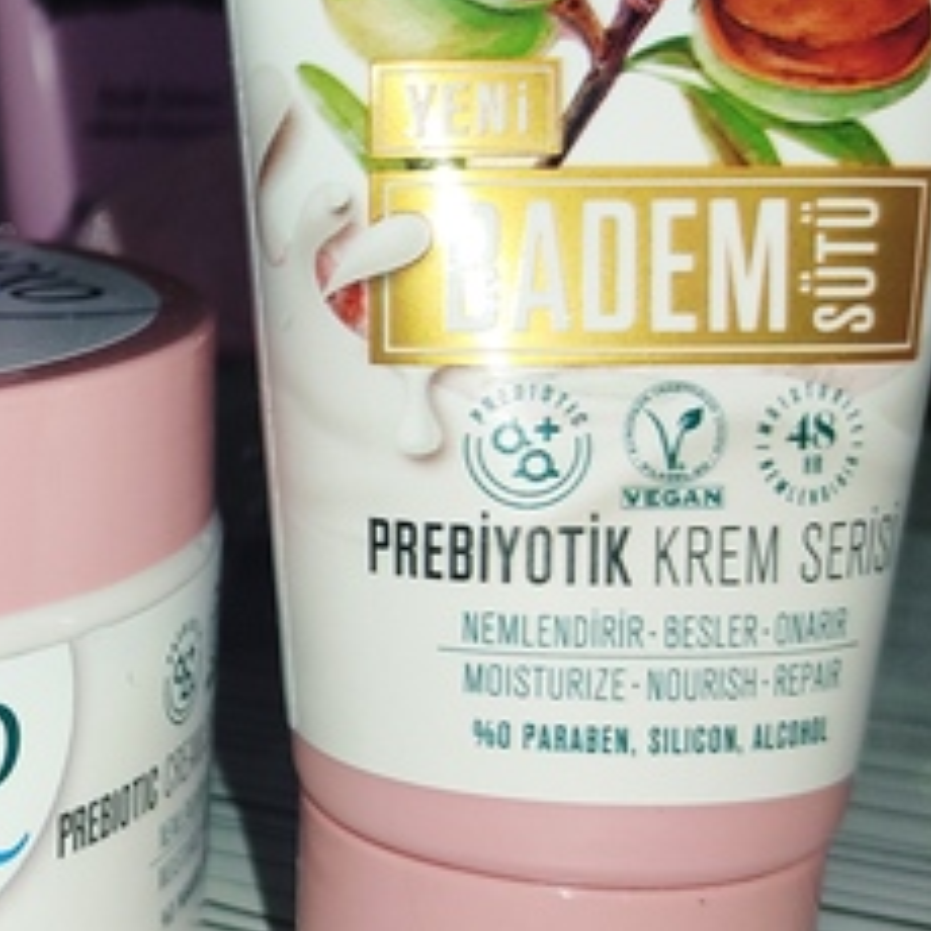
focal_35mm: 69
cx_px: -174
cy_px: 474
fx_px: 2100
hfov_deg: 23.0
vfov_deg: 25.0
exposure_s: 1/33
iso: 388
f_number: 1.79
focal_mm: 4.74
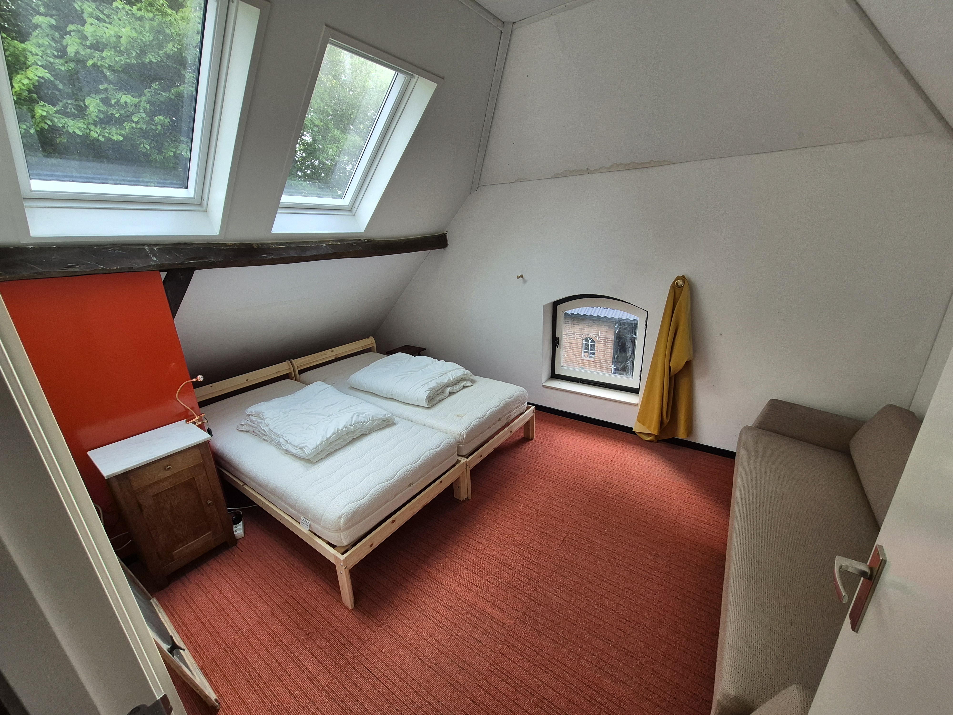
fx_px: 358
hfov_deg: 106.2
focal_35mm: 13
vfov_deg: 89.9
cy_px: 358
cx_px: 476
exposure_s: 1/120
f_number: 2.2
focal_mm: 1.74
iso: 80
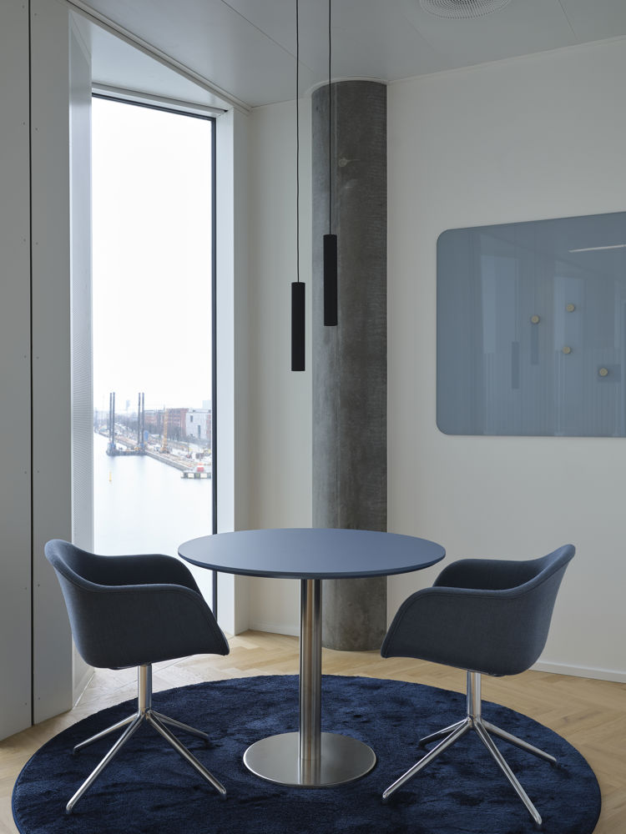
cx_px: 313
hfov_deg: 40.7
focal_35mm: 35
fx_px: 844
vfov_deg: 52.6
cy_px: 417
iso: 200
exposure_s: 1/1.3
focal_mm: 44
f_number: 13
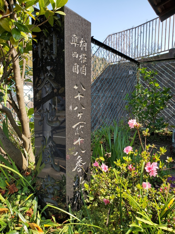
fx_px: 175
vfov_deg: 67.3
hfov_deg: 53.1
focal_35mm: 26
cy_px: 117
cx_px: 88
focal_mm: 4.3
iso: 50
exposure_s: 1/596
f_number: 2.4
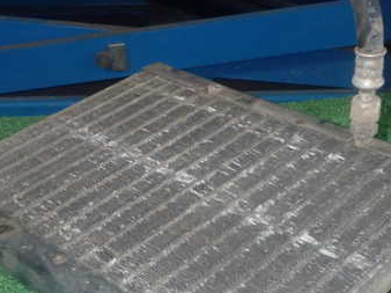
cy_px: 199
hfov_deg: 30.3
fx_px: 722
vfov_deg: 22.8
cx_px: 200
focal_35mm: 64
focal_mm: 6.37
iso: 800
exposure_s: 1/40
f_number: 7.1
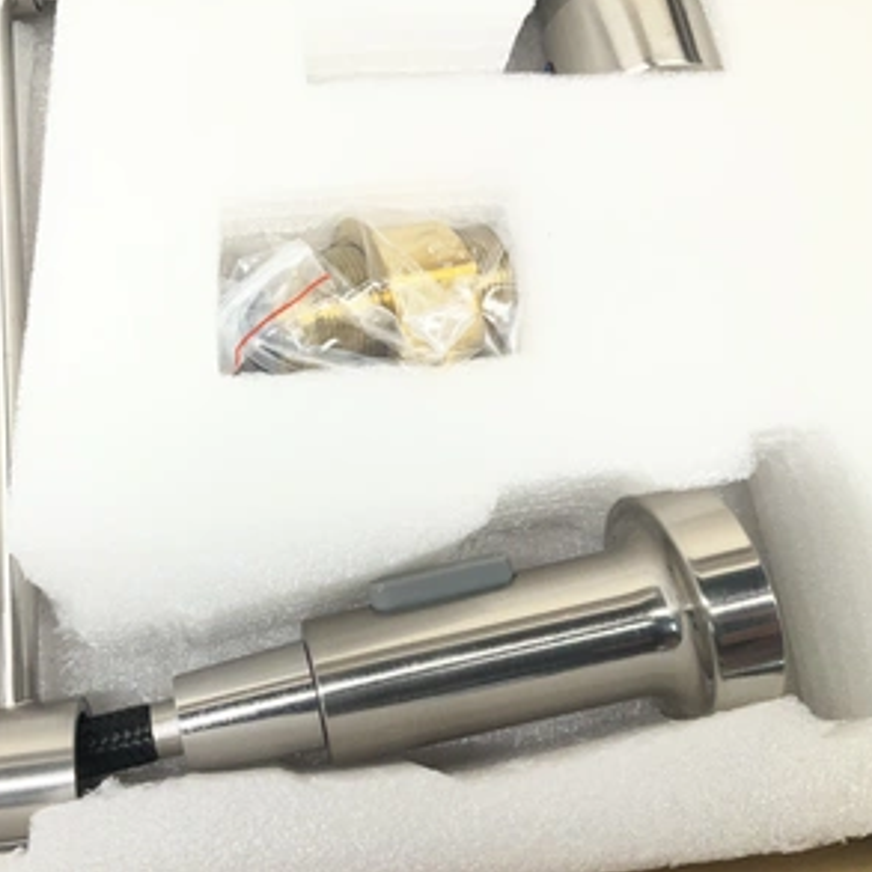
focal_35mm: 35
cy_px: 429
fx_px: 997
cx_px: 295
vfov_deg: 47.2
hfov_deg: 46.5
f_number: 1.8
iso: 25
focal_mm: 3
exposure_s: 1/120
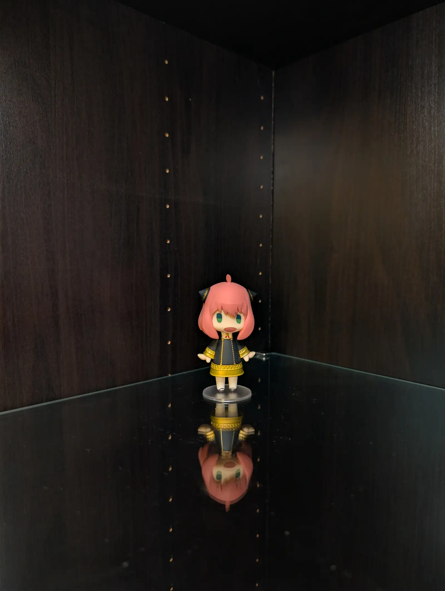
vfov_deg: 71.5
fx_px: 410
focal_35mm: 24
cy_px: 296
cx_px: 222
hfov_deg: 56.9
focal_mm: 6.9
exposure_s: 1/60
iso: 147
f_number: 1.68
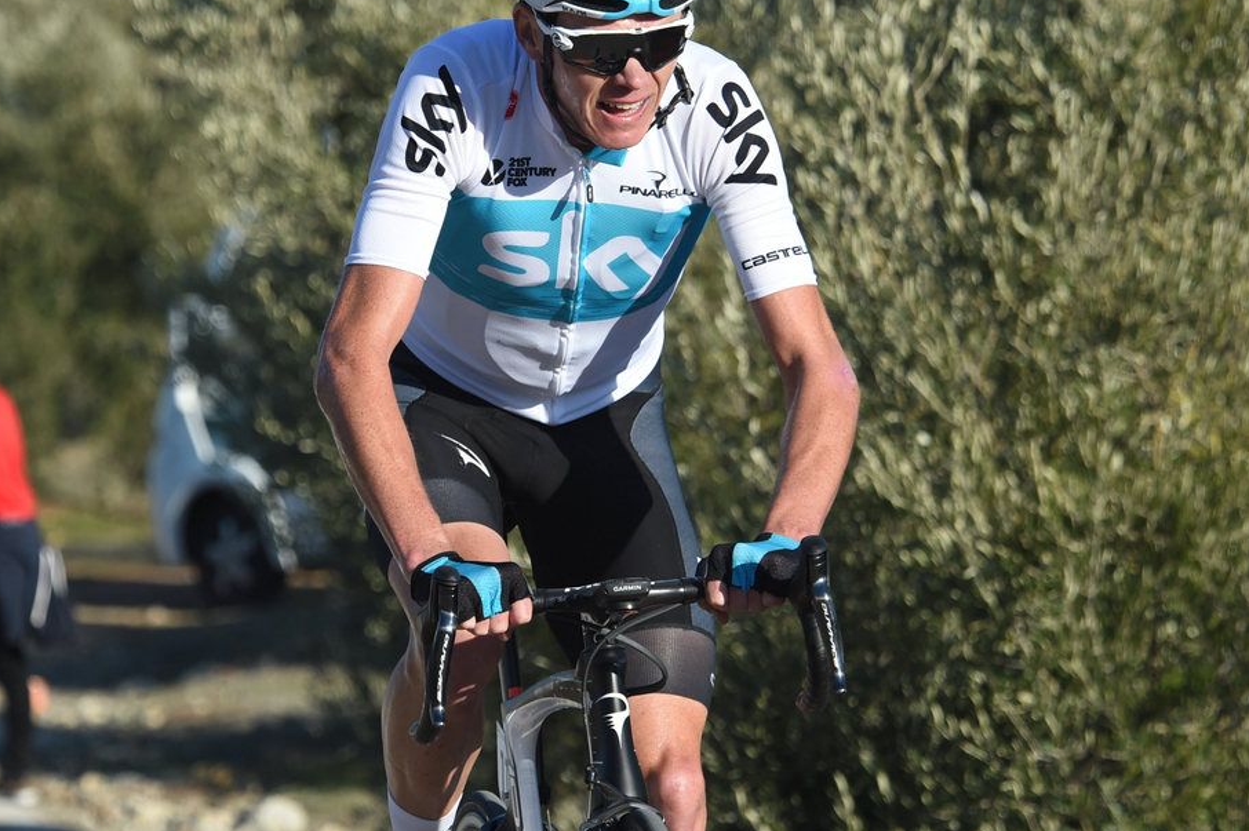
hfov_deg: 7.4
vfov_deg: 4.9
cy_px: 285
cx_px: 671
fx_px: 9639
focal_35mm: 278
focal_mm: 210
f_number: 9
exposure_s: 1/1250
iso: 800
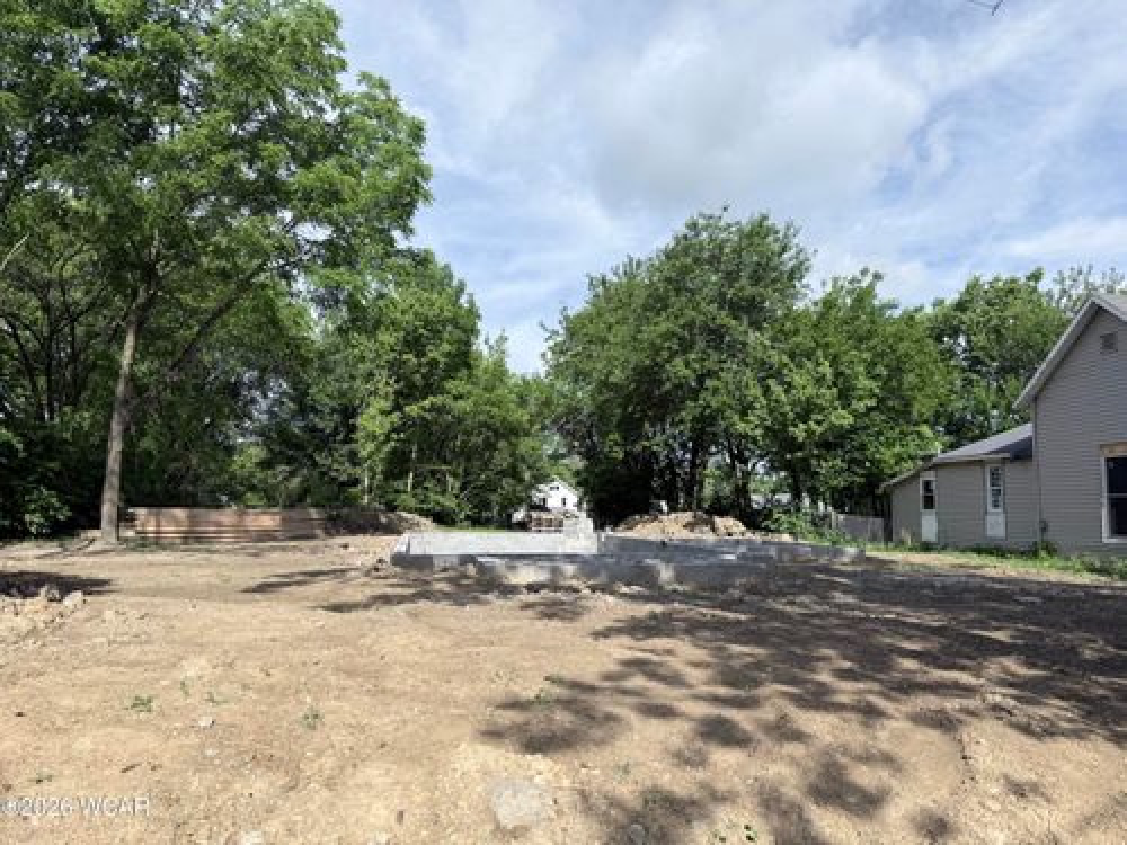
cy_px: 422
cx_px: 564
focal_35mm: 24
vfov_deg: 56.8
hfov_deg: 71.6
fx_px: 781
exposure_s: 1/4673
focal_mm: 6.76
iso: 80
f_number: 1.78
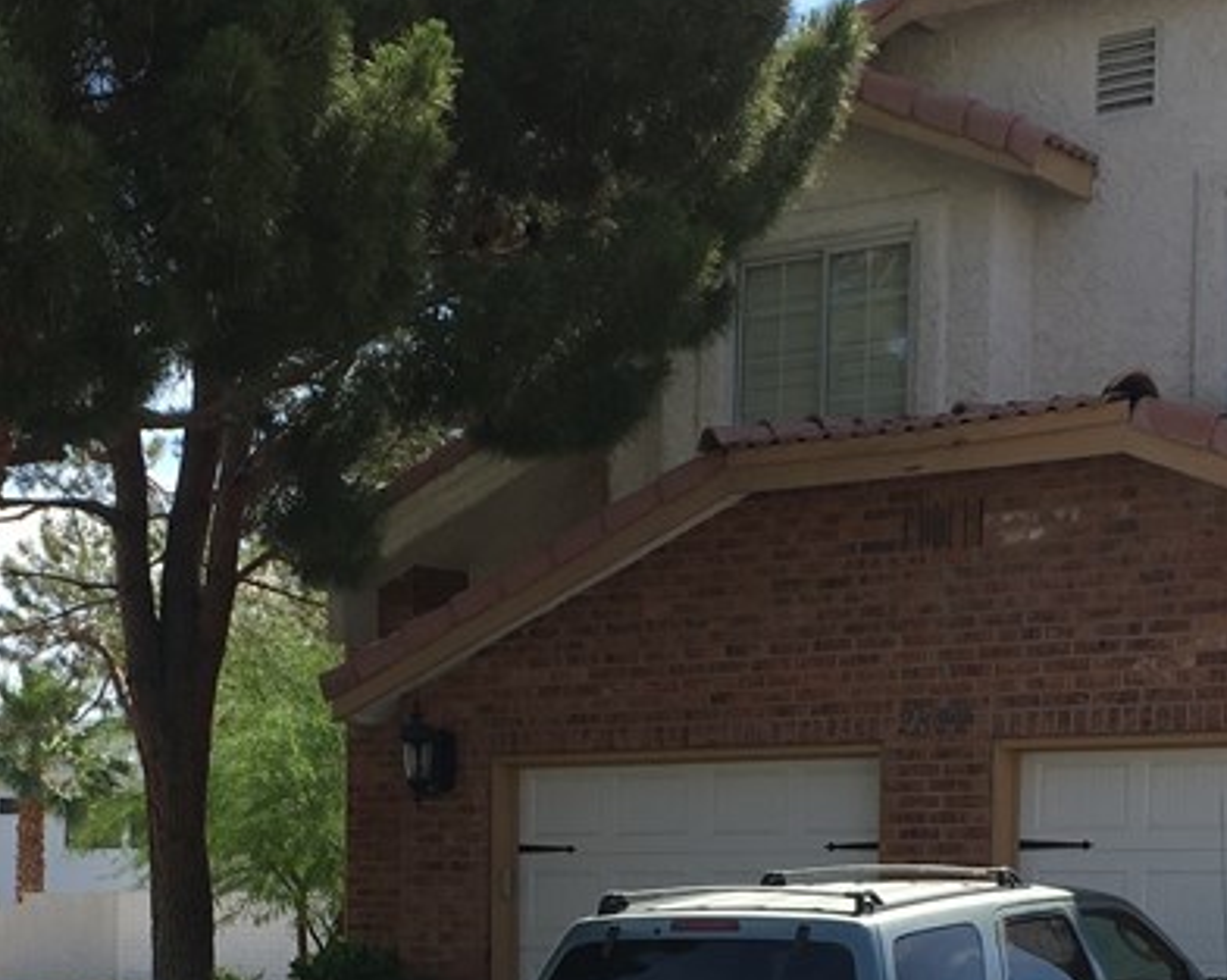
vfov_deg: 20.1
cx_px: 488
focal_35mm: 74
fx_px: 2685
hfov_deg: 25.7
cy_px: 964
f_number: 2.2
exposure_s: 1/801
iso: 25
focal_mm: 4.15
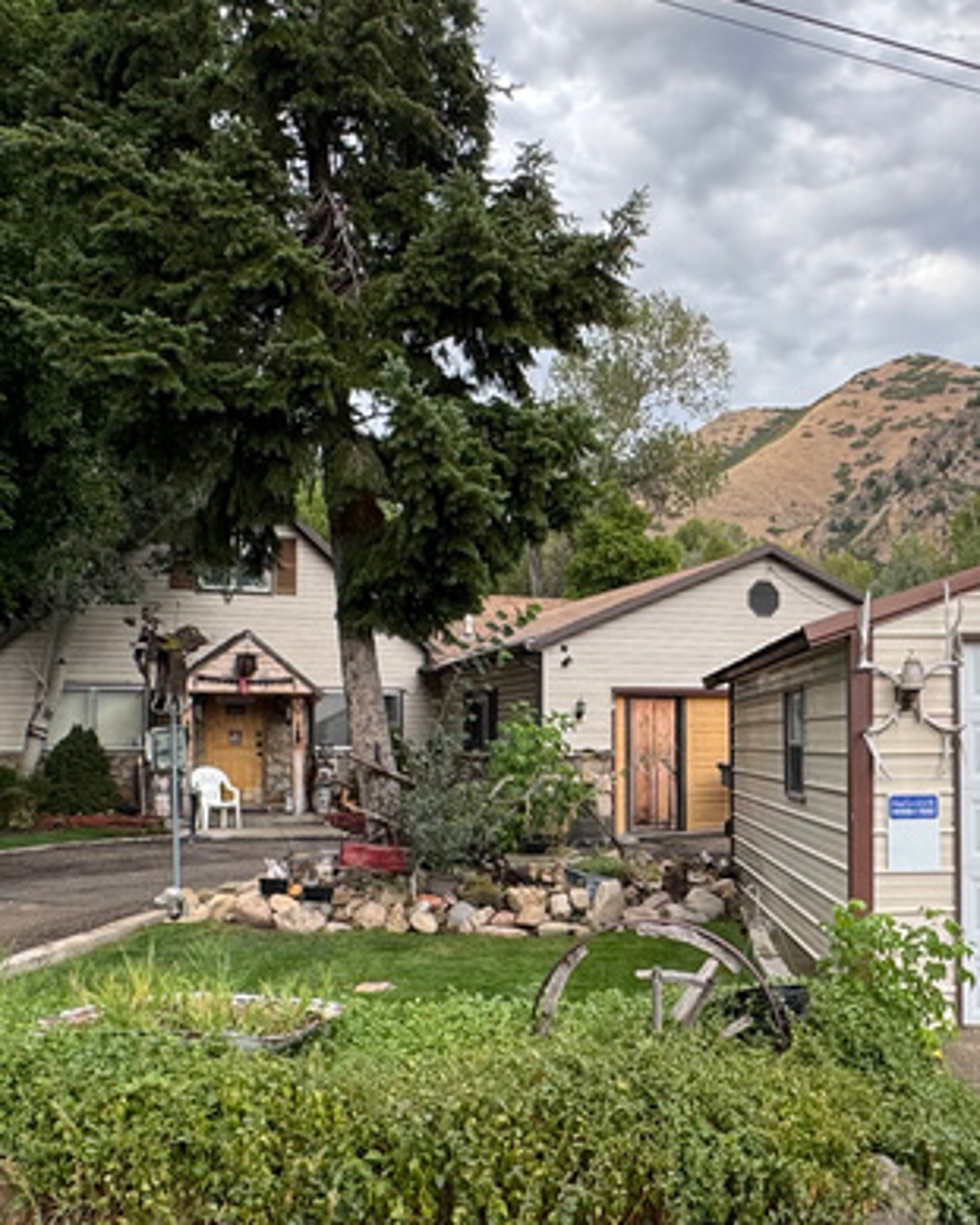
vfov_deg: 50.1
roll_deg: +0.7
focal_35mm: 36
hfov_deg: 40.2
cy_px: 712
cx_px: 715
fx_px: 1306
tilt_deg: +2.0
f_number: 2.2
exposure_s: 1/104
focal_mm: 2.22
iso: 40
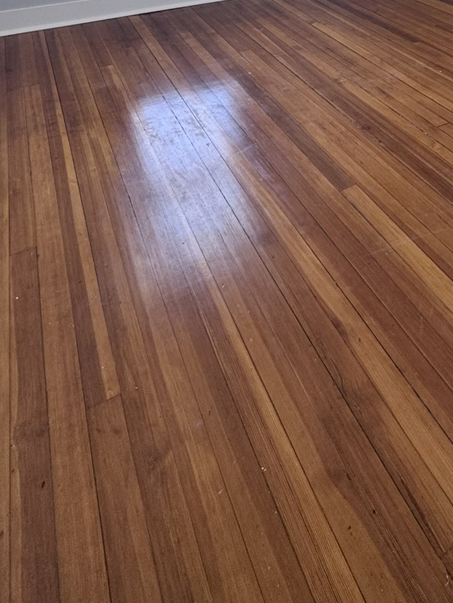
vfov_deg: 45.6
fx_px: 558
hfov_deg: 42.5
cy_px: -29
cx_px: 352
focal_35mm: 32
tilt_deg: -13.1
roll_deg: +0.1
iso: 160
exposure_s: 1/99
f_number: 2.2
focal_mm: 2.22
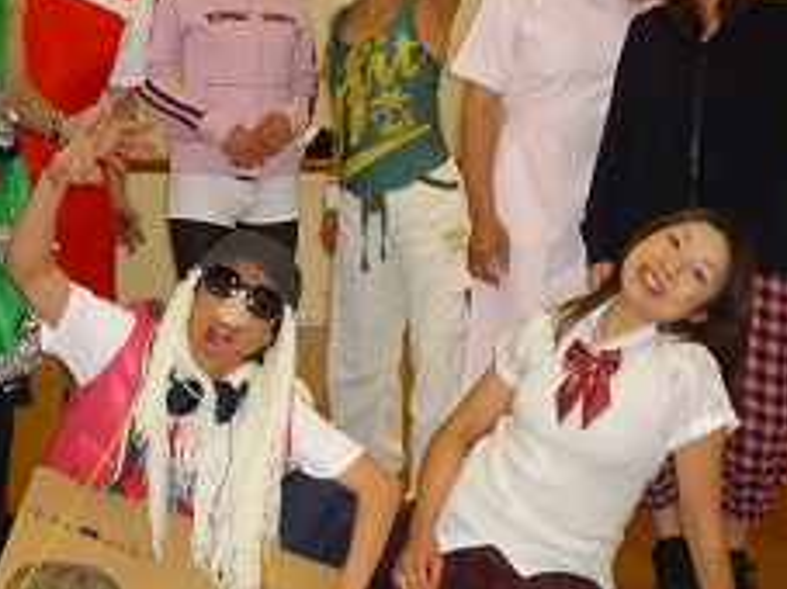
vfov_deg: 19.1
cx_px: 315
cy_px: 218
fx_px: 1750
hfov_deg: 25.3
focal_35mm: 77
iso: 500
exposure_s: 1/40
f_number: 4.3
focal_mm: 8.8
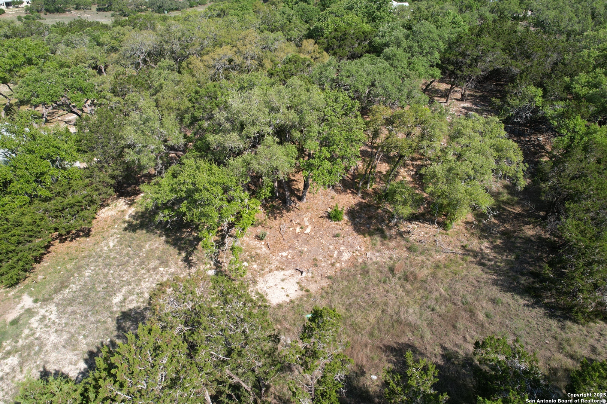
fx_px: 371
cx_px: 304
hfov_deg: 78.6
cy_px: 202
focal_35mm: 22
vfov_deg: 57.2
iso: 100
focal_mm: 8.38
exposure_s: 1/1250
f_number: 2.8
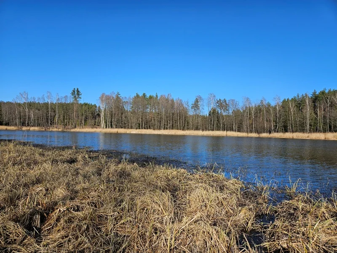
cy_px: 126
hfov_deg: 73.9
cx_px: 168
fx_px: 224
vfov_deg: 58.9
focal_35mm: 23
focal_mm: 5.4
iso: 25
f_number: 1.8
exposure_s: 1/2021
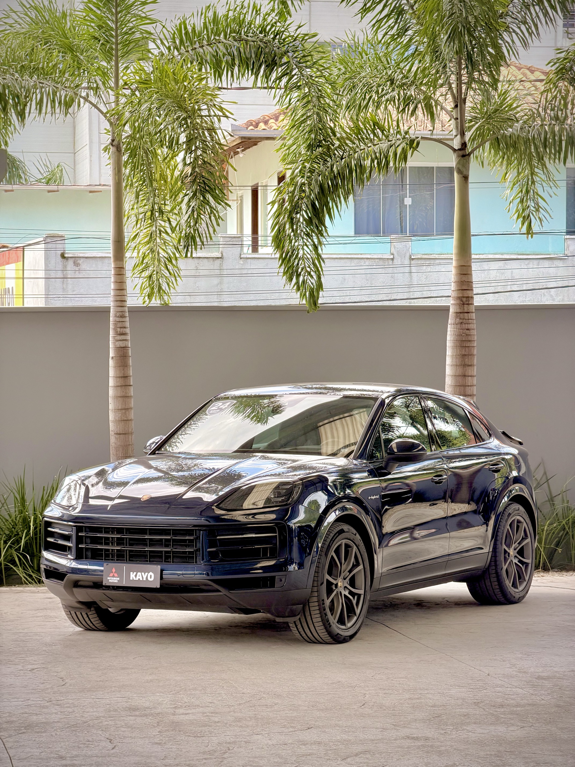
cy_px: 384
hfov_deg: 14.8
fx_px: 2215
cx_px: 288
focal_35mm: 100
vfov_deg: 19.6
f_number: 2.8
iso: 50
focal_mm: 16.89
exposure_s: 1/241
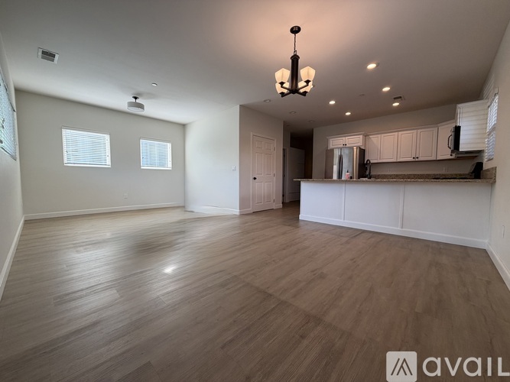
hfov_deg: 102.1
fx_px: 206
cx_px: 255
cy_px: 191
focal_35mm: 14
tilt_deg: -3.3
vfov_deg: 85.7
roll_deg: +0.3
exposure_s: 1/120
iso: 80
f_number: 2.2
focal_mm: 2.22
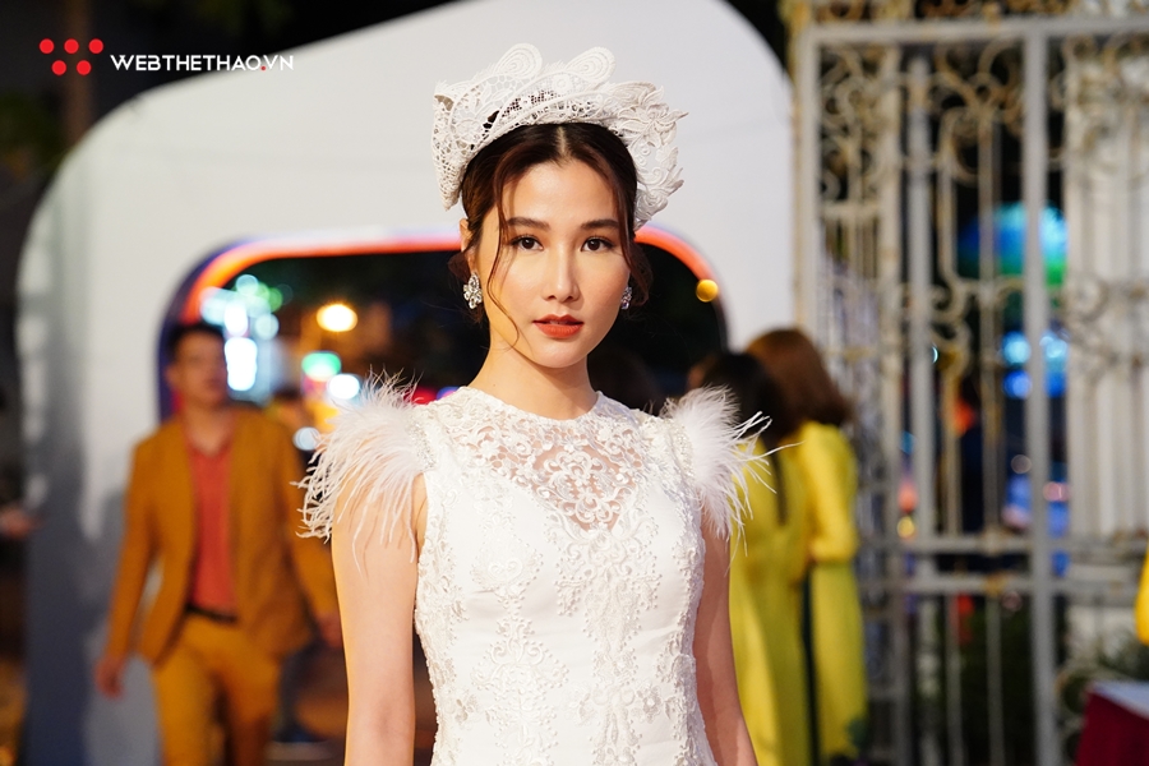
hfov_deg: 31.9
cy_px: 383
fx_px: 2011
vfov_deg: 21.6
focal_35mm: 63
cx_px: 574
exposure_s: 1/320
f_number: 2.8
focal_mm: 63
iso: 8000
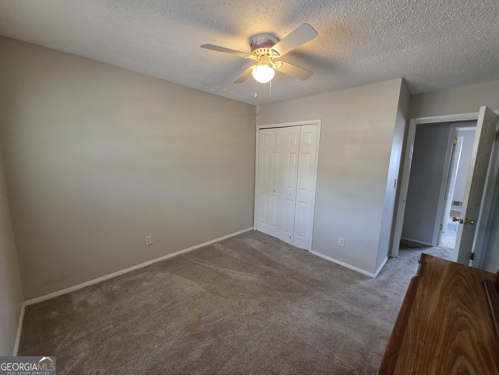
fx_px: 187
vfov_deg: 89.9
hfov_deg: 106.2
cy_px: 188
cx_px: 250
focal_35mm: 13
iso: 250
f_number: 1.9
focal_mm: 2.2
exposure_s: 1/60
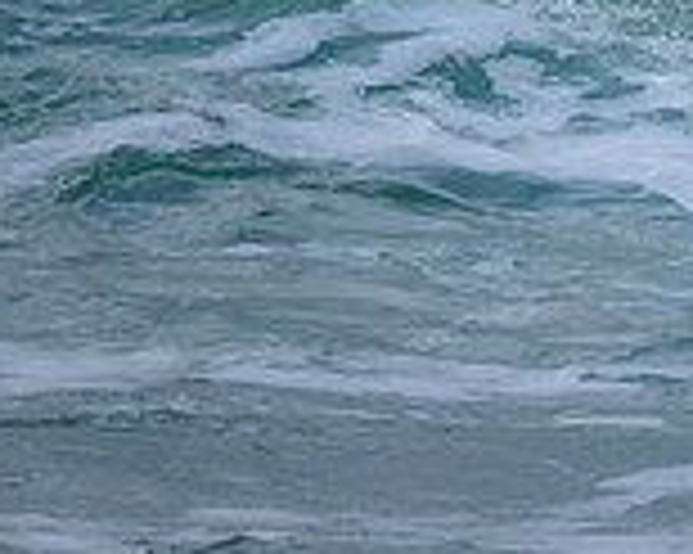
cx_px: 1246
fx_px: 45053
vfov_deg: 0.7
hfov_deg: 0.9
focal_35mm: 2198
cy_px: -182
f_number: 11
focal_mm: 620
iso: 2000
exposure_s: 1/1600
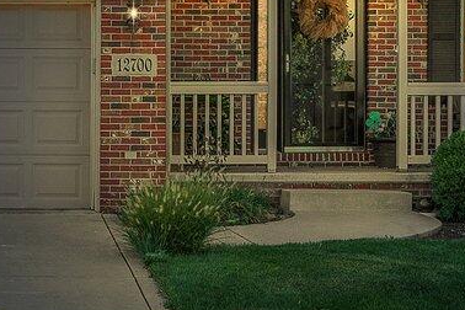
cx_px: 26
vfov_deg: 14.3
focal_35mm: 96
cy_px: 138
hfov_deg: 20.7
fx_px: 1237
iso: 500
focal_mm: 17.7
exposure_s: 1/60
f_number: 9
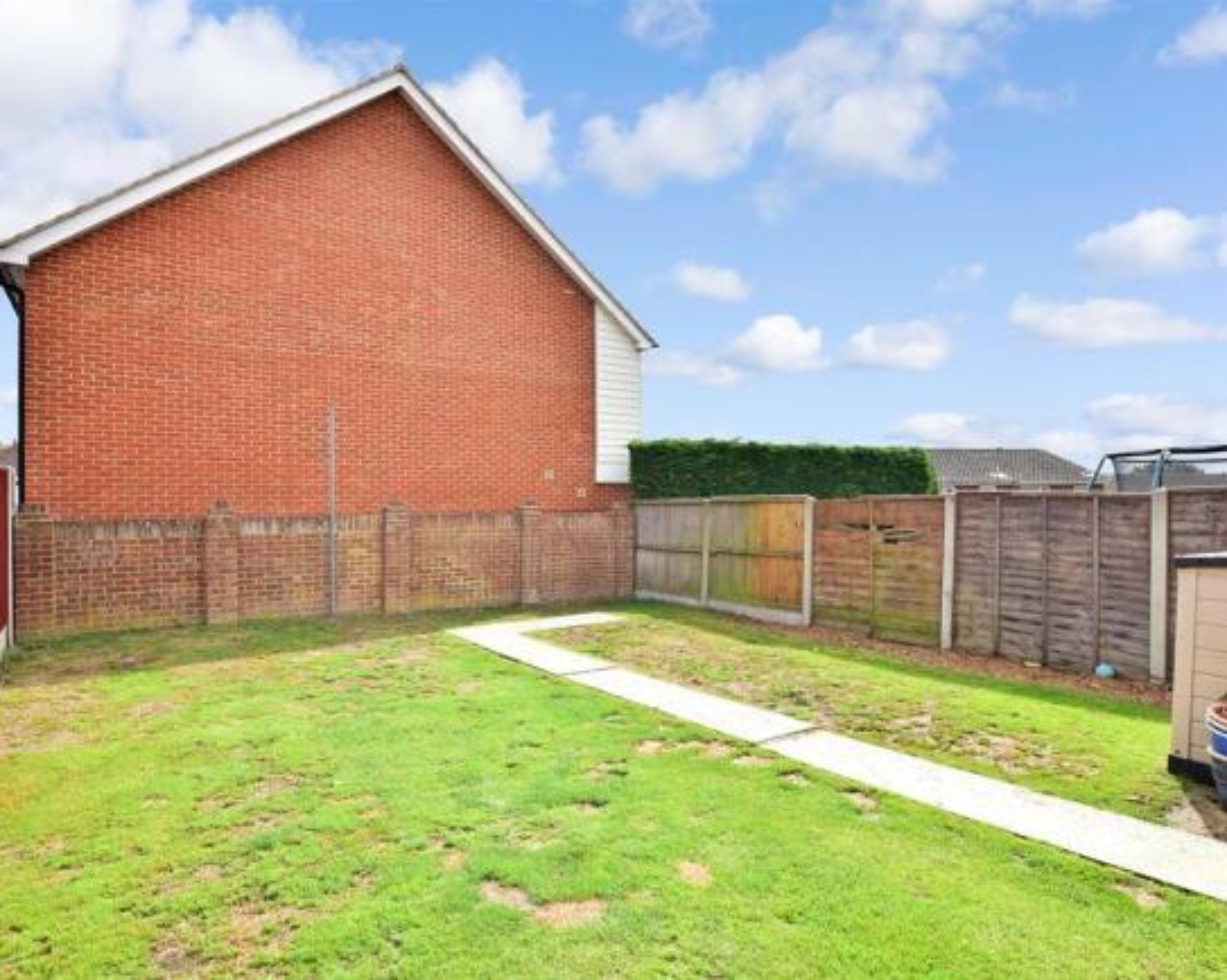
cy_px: 491
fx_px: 617
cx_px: 608
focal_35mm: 17
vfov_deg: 76.9
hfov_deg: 89.7
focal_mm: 10
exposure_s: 1/320
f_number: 9
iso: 200
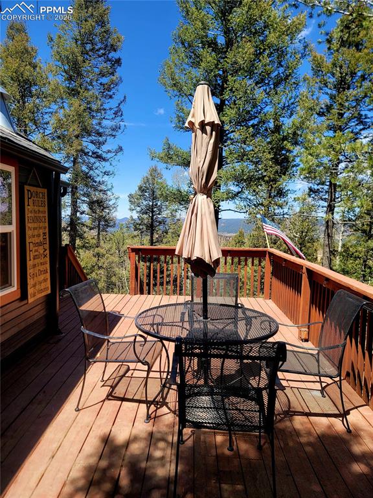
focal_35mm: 25
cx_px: 186
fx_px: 359
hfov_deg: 54.9
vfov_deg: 69.4
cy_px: 249
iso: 20
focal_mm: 7
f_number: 1.8
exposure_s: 1/526
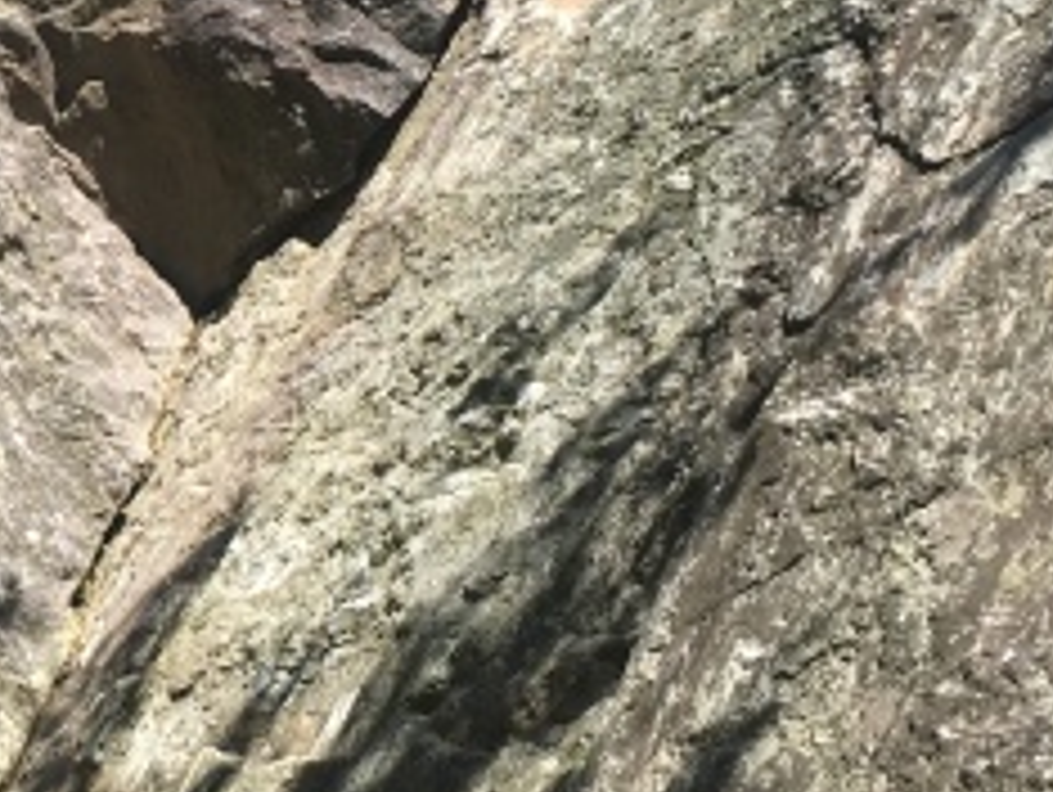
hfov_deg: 19.0
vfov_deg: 14.8
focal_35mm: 99
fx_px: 3015
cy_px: 68
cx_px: -104
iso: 25
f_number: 2.2
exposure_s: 1/1012
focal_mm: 4.15
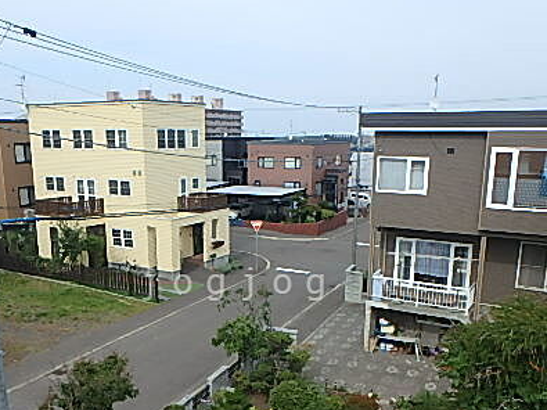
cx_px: 237
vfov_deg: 41.1
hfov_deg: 53.8
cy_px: 284
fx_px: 537
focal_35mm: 34
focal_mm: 3.7
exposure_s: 1/800
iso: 125
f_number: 3.5
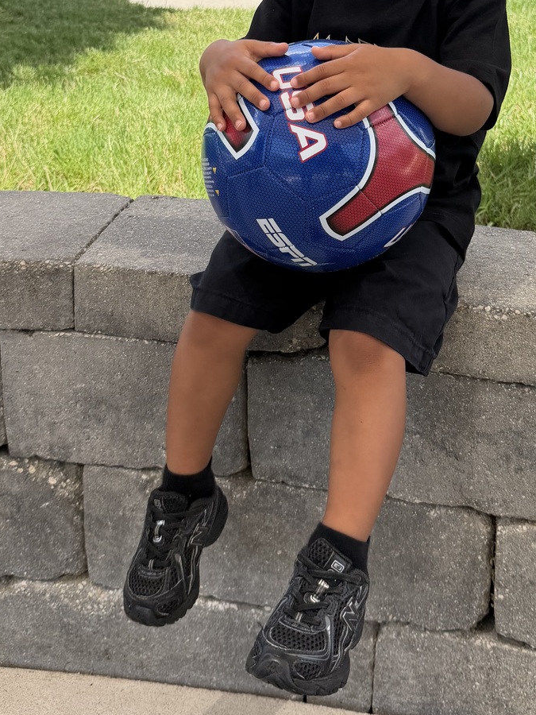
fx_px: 991
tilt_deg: -15.8
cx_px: 329
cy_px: 148
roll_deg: -2.1
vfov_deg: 38.3
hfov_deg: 30.2
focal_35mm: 48
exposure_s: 1/2907
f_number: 1.78
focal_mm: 6.76
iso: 100
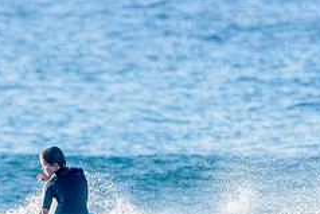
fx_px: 10824
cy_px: 258
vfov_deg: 1.1
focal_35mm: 1217
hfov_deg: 1.7
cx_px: 39
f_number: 5.6
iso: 450
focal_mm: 500
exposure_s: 1/2000
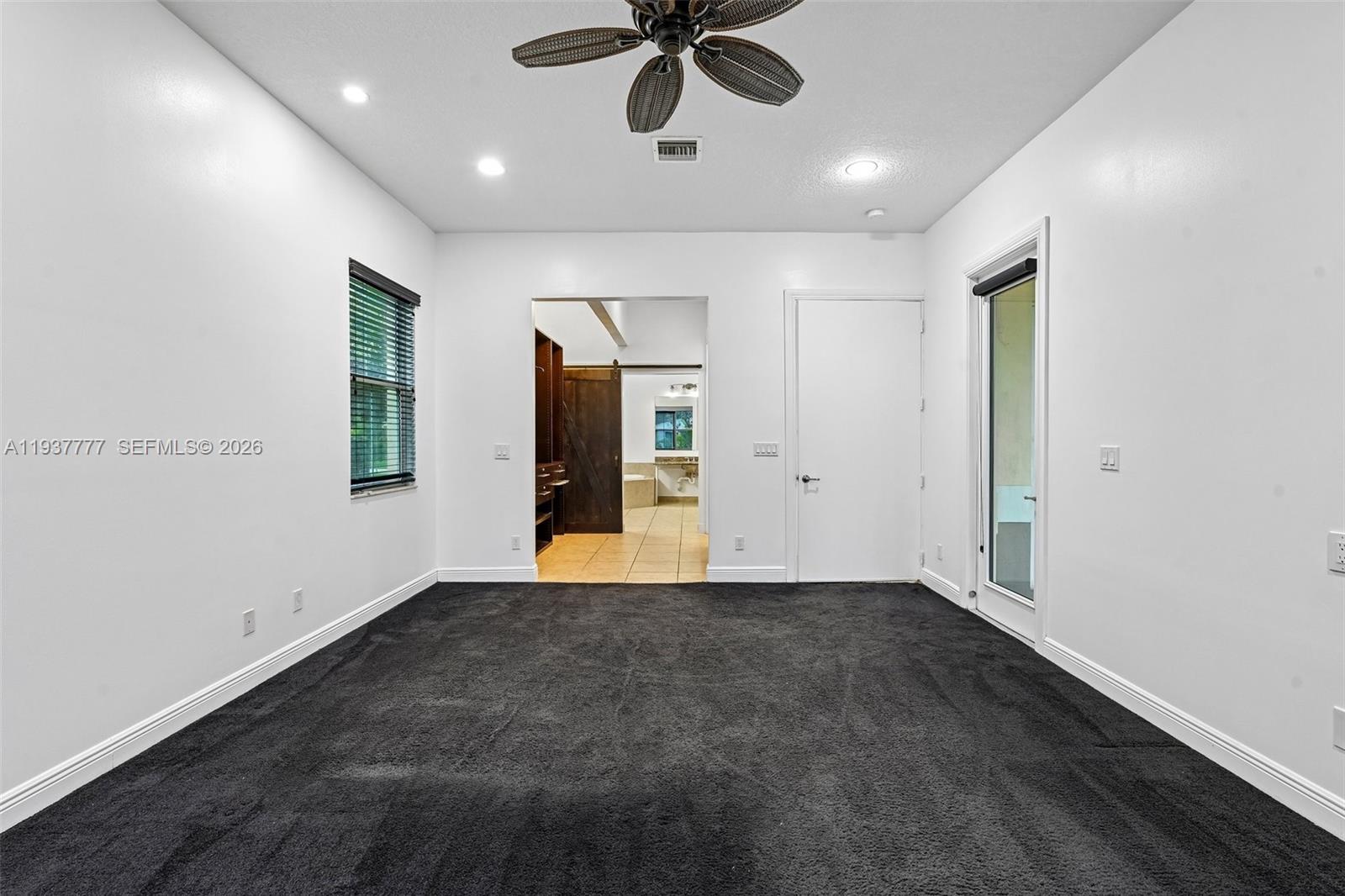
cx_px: 672
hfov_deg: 100.4
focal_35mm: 15
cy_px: 448
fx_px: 560
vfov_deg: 77.3
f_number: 8
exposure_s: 1/10
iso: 400
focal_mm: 15
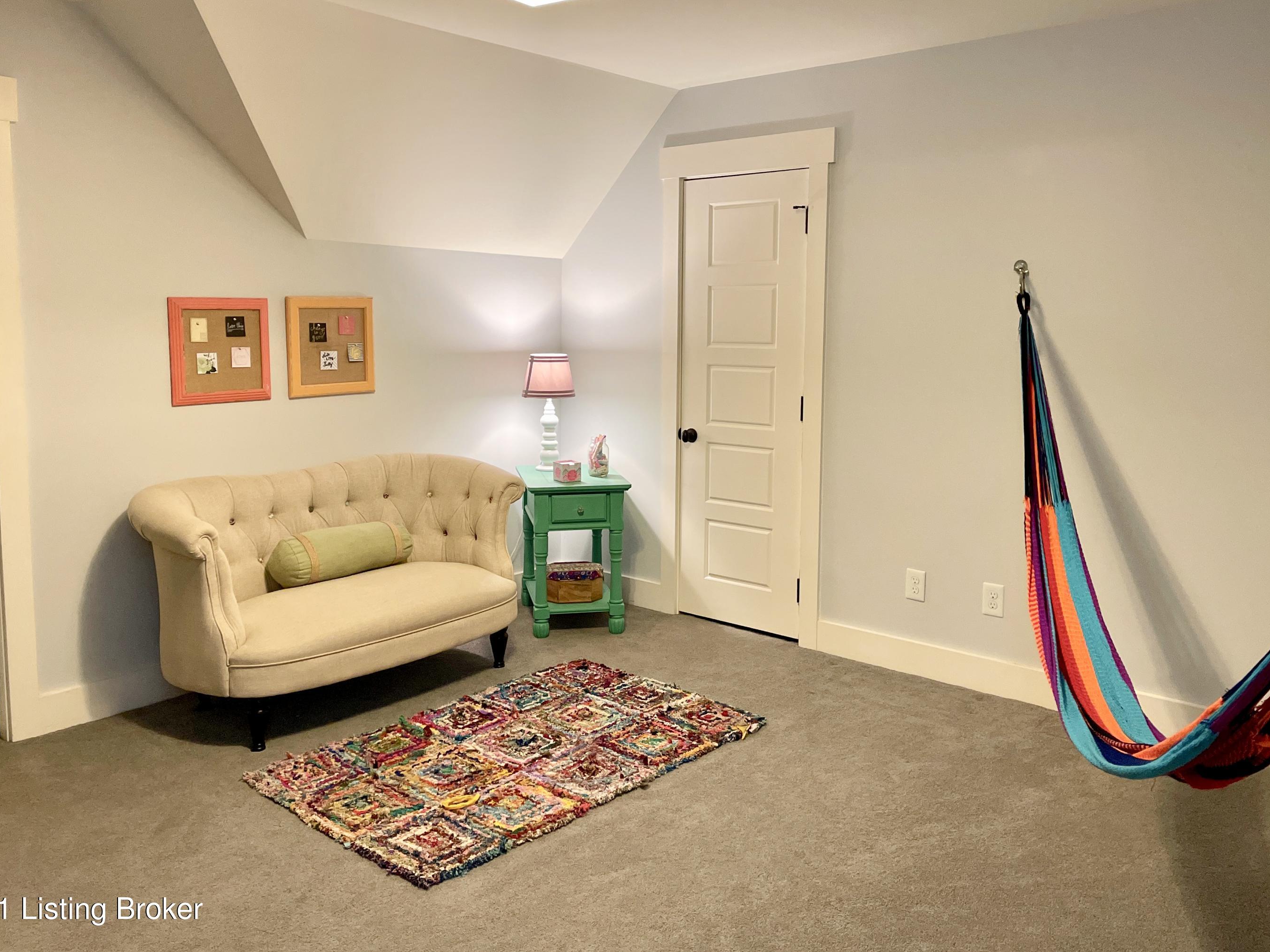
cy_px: 424
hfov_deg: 61.7
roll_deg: -0.6
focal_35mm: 29
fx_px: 1064
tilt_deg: -4.8
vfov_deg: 48.1
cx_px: 631
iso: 320
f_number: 1.6
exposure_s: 1/60
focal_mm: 4.2
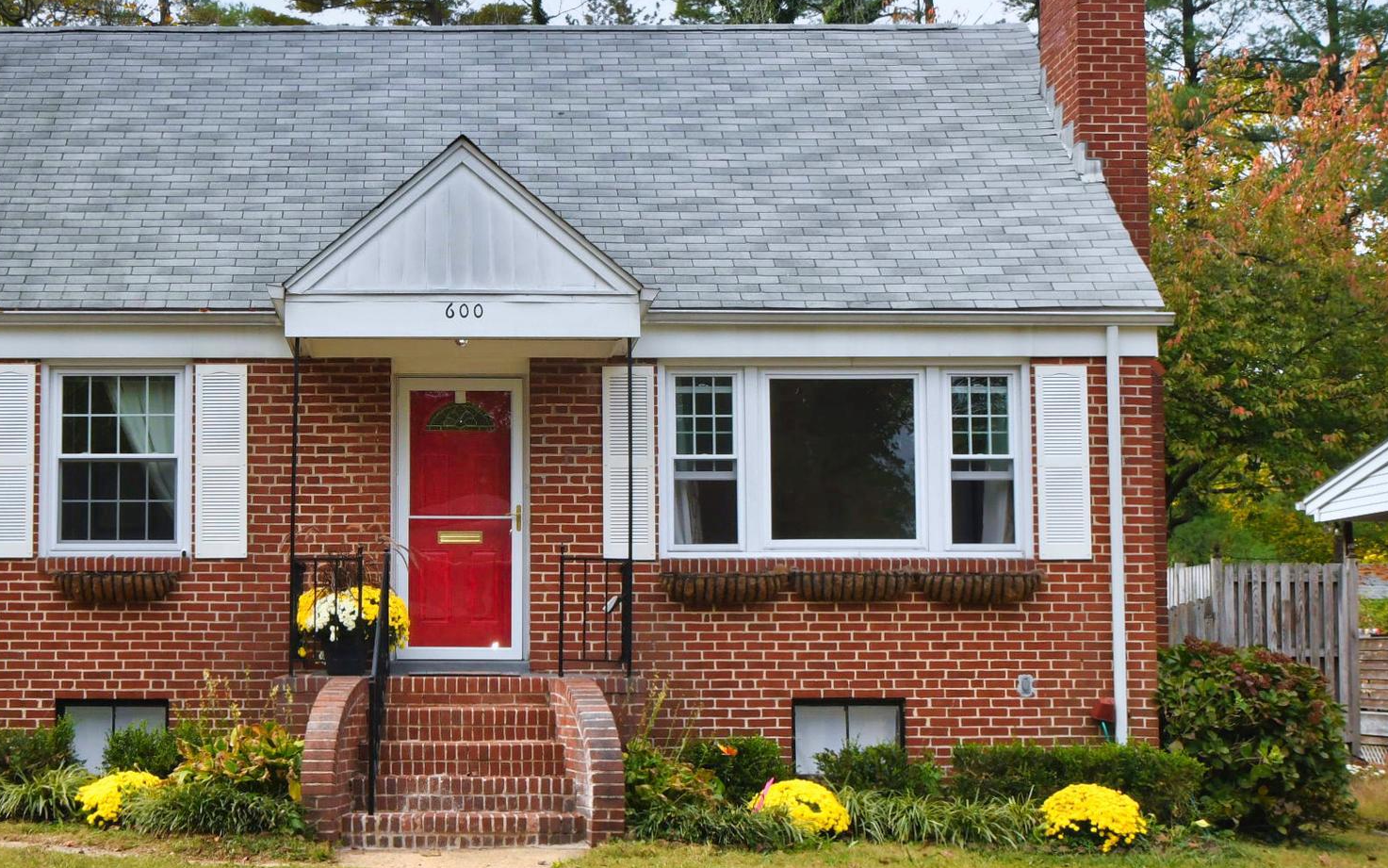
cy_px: 382
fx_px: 1929
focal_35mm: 51
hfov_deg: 39.1
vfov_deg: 25.3
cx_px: 471
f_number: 13
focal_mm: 24
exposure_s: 1/250
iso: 400
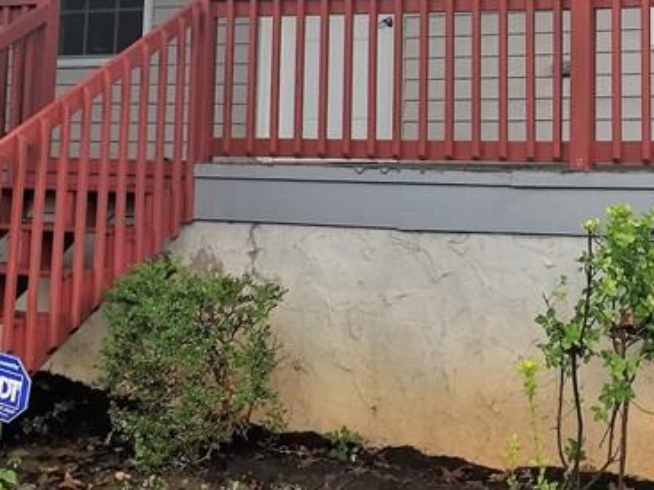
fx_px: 1530
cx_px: 506
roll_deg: -1.1
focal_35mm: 81
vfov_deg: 17.5
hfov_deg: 23.8
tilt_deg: +7.9
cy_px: -73
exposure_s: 1/120
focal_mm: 4.15
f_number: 2.2
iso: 32
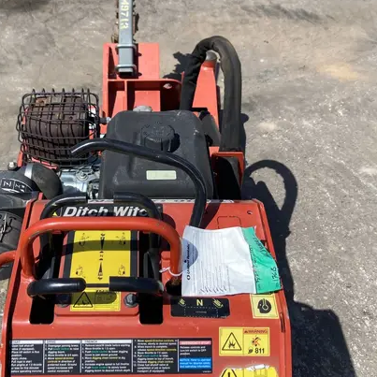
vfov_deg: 37.0
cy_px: 116
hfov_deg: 37.4
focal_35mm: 45
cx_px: 147
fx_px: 554
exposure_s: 1/2183
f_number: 1.8
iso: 20
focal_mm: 3.99
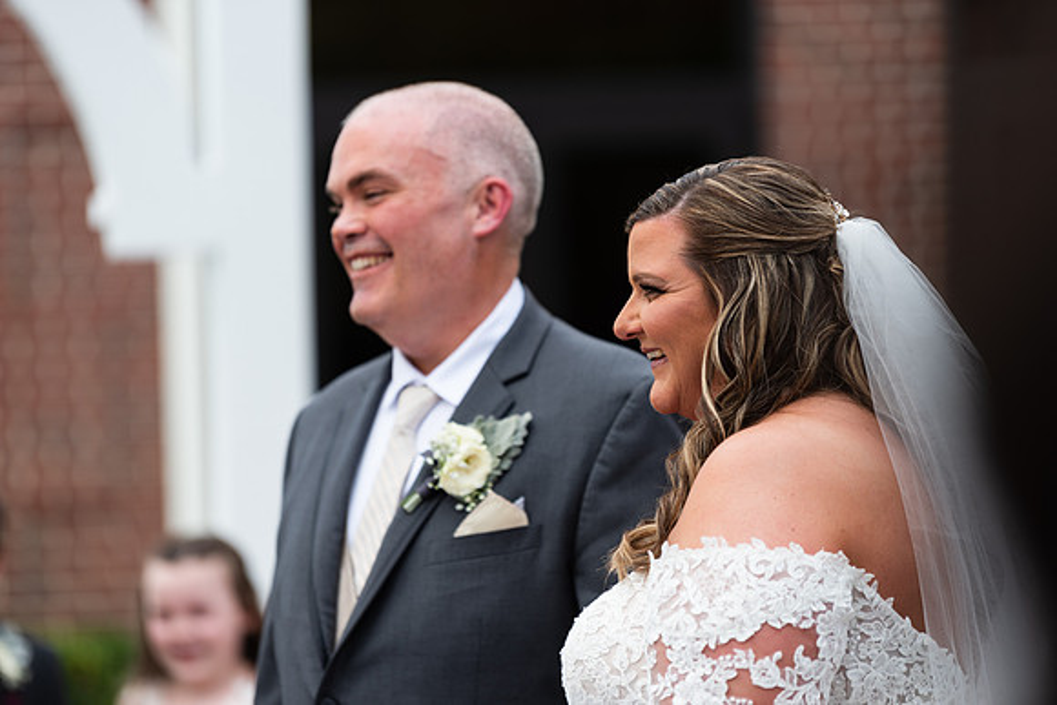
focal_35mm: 200
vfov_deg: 6.9
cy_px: 352
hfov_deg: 10.3
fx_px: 5873
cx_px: 528
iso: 64
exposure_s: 1/800
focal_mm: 200
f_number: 2.8
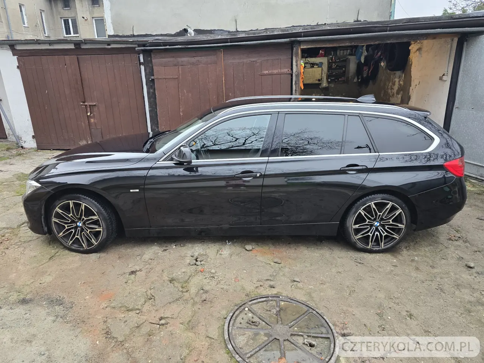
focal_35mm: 23
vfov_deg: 58.9
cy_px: 182
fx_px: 322
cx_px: 242
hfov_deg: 73.9
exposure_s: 1/100
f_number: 1.7
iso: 125
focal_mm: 6.3
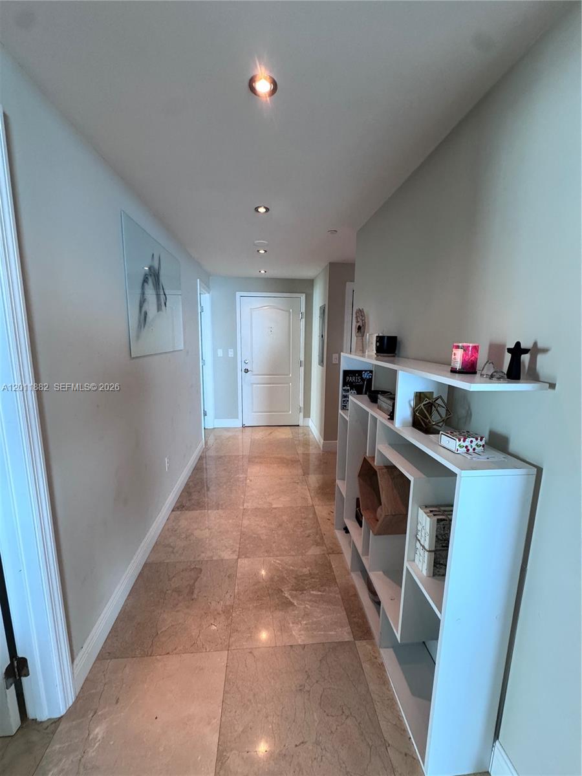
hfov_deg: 85.7
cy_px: 388
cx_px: 291
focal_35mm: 14
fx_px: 314
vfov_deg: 102.1
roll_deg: +0.2
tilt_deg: -10.1
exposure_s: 1/120
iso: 320
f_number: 2.2
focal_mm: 2.22
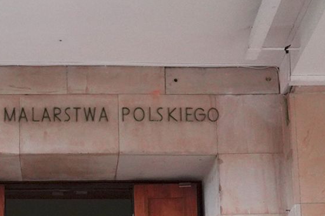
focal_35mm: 87
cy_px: 380
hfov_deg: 23.2
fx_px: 785
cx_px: 82
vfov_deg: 14.1
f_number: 6.3
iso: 3200
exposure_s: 1/80
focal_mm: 24
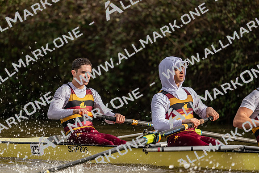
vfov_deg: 3.4
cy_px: 86
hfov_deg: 5.2
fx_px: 2878
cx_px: 130
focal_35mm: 400
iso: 360
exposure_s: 1/1600
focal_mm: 400
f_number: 4.5
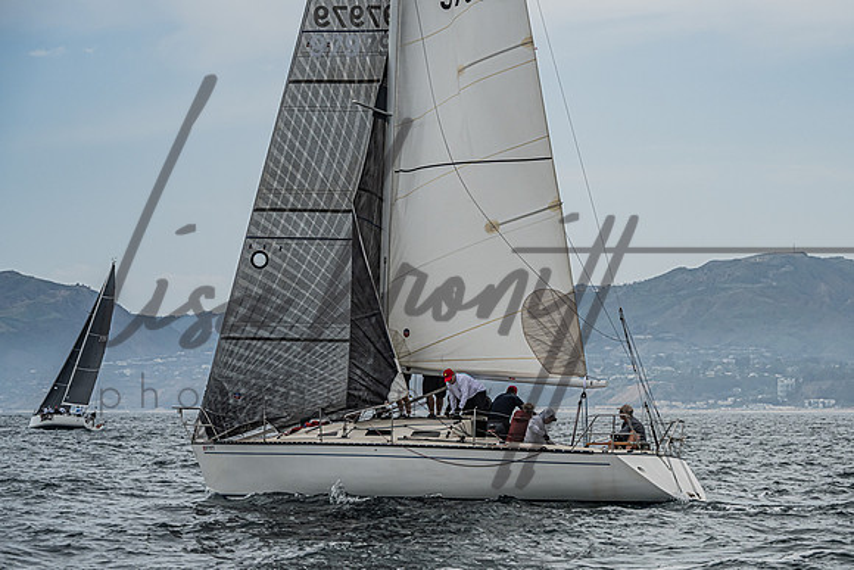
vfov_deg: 9.5
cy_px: 335
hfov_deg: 14.2
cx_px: 580
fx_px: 3426
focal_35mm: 144
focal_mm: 105
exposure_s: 1/3200
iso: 400
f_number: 6.3
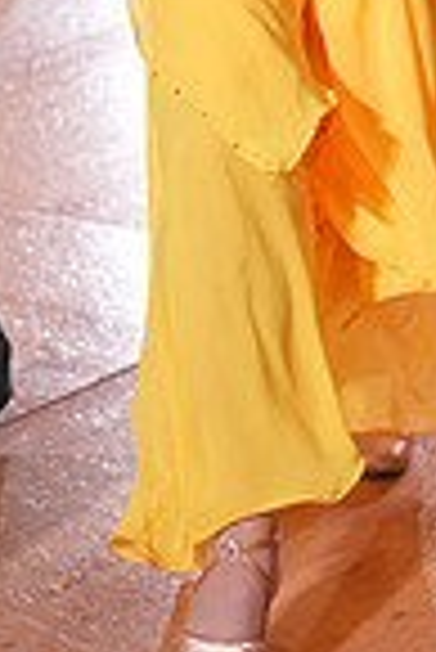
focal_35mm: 160
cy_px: -382
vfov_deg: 12.1
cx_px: -7
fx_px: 2900
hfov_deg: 8.5
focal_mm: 40
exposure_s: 1/500
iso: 2500
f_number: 4
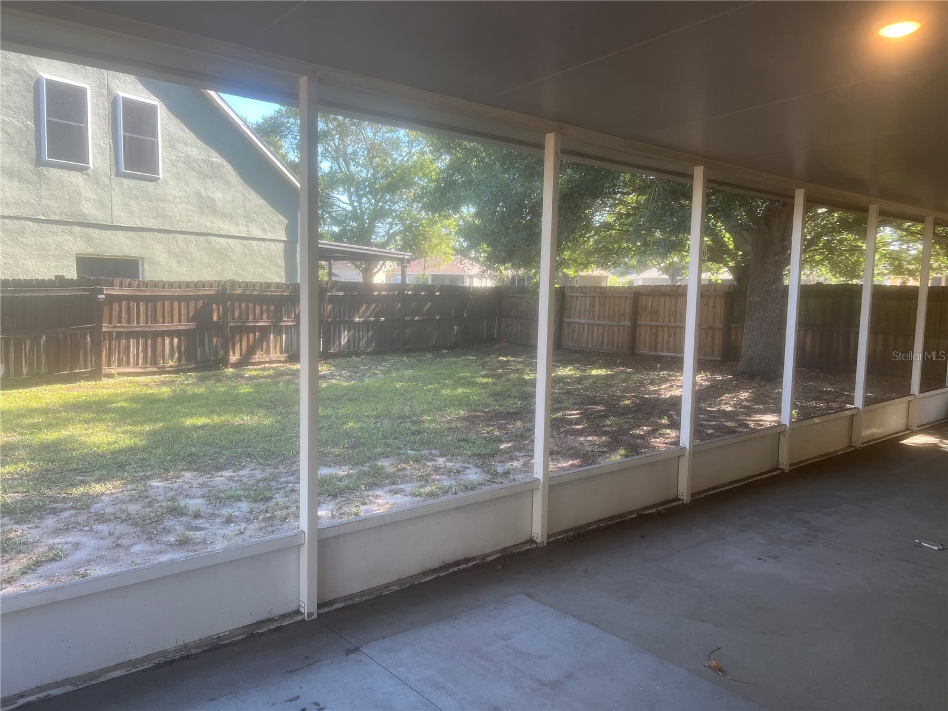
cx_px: 474
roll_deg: -1.2
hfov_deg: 67.3
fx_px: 712
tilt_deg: -5.3
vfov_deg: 53.1
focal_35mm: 26
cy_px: 356
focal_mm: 5.7
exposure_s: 1/120
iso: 40
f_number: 1.5
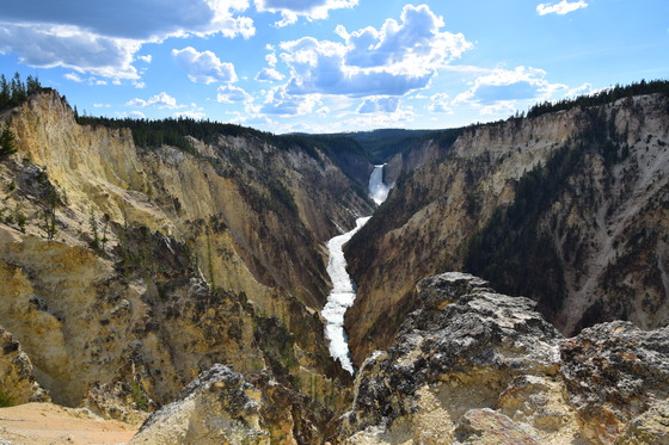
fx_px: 390
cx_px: 334
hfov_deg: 81.2
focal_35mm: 21
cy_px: 222
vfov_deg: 59.5
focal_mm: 14
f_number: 11
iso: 280
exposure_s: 1/500
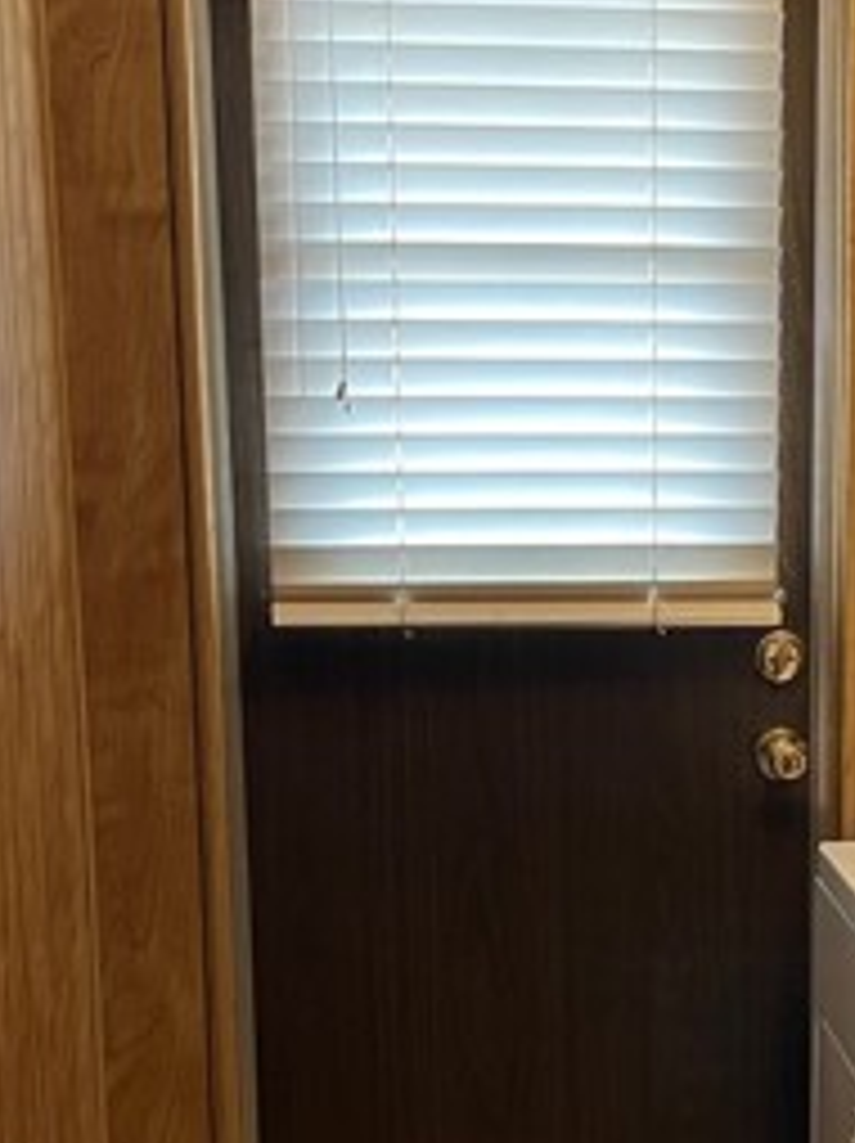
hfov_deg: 22.9
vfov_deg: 30.6
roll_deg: -0.4
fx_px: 2078
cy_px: 747
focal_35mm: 63
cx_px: 693
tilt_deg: -10.0
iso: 320
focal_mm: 5.1
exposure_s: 1/60
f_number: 1.6
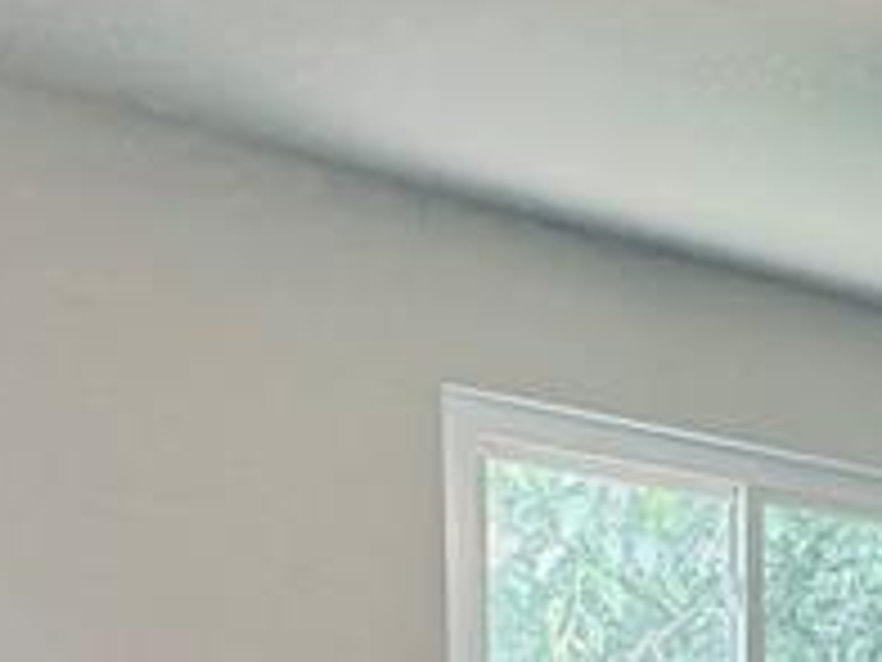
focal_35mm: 73
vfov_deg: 17.1
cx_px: 1485
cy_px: 1135
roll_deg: -3.6
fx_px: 1860
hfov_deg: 20.6
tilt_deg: -8.3
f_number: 2.2
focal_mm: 2.22
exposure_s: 1/60
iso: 400
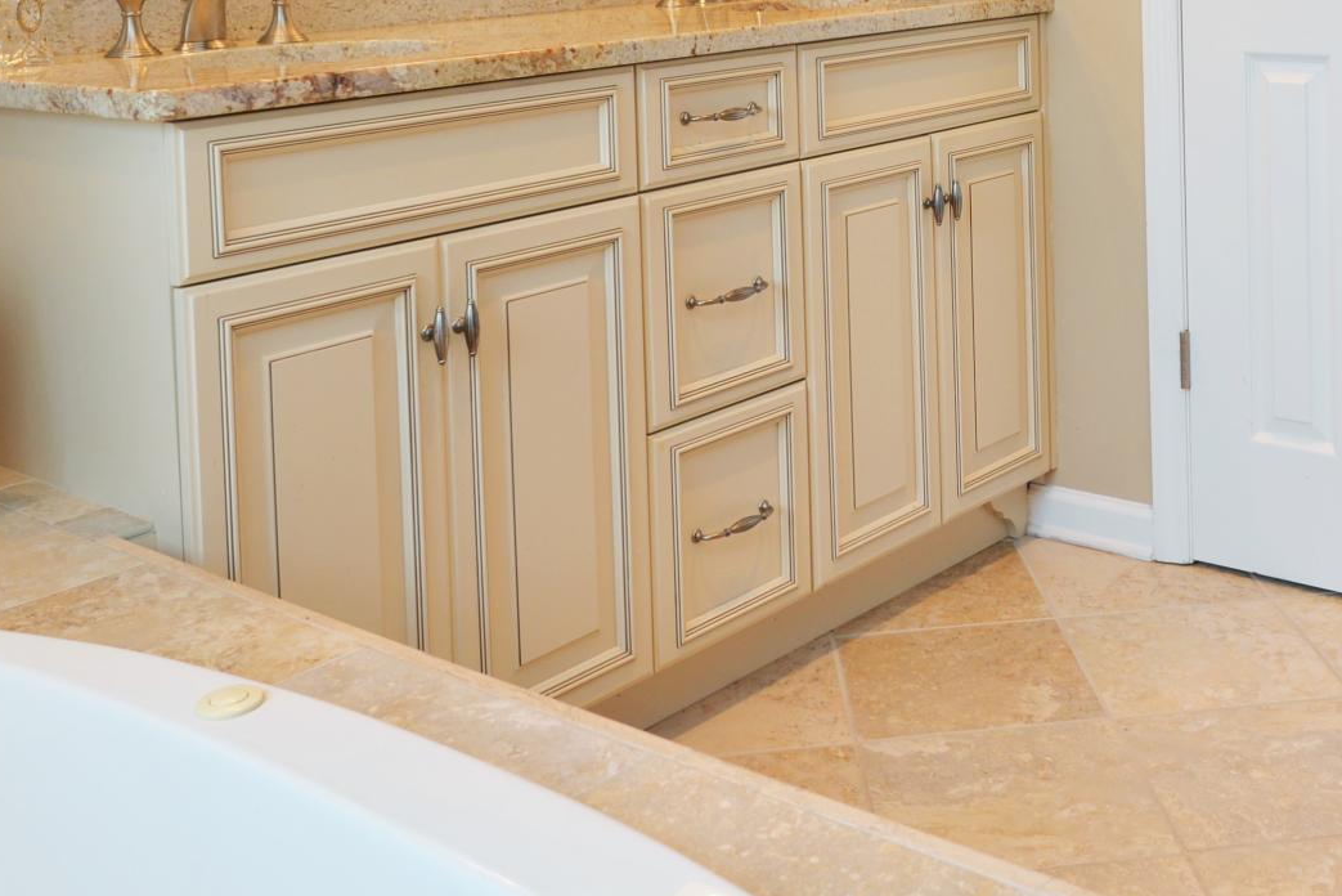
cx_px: 968
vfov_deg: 27.2
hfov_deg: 41.7
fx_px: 1715
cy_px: -50
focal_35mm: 46
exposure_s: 1/80
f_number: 4.5
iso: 200
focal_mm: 16
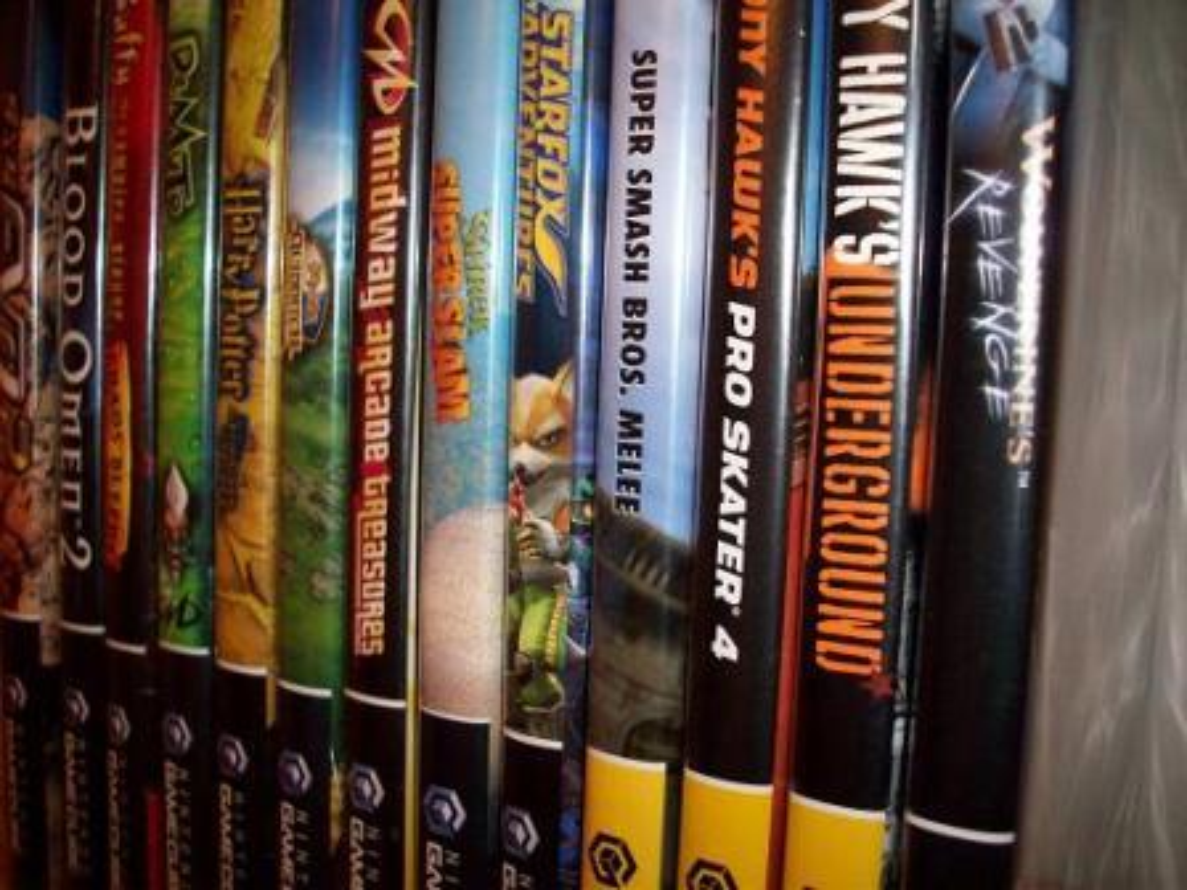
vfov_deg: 38.7
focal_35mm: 37
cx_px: 594
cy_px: 445
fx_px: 1269
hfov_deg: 50.1
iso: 160
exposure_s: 1/45
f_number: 2.8
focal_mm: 6.2
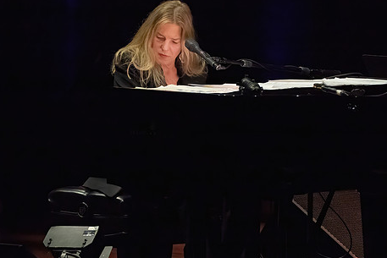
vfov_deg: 2.4
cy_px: 134
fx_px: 6194
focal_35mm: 576
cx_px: 236
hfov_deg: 3.6
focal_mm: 400
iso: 20000
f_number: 8
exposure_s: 1/320
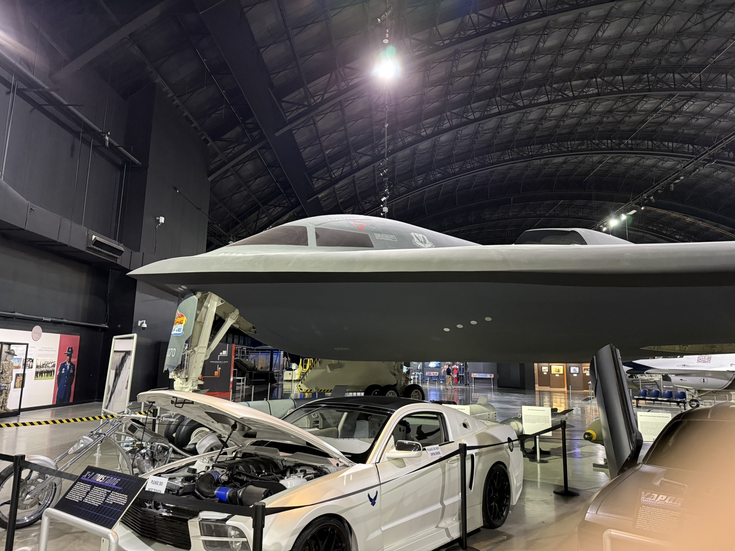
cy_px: 276
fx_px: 510
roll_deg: -1.7
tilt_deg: +9.7
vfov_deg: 56.8
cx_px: 368
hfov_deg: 71.6
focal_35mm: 24
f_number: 1.78
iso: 800
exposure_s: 1/40
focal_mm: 6.76
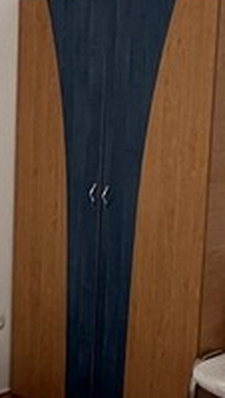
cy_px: 261
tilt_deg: -11.6
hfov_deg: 14.9
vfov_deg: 27.0
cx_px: -62
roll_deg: -1.6
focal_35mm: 78
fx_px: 825
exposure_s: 1/99
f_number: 2.2
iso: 200
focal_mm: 2.22
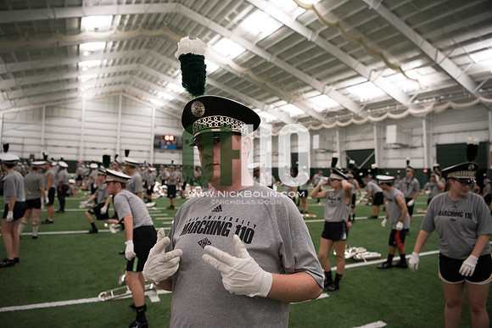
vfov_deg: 53.2
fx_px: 328
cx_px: 246
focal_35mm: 24
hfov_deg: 73.7
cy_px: 164
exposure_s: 1/320
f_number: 3.2
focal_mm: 24
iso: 3200
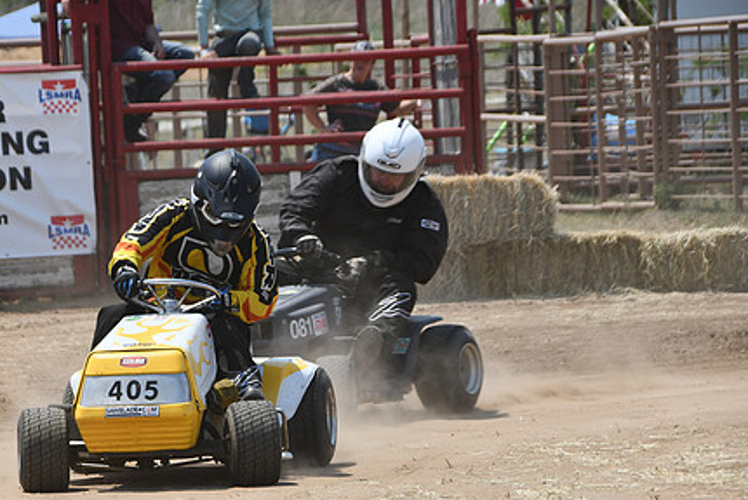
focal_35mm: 374
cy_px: 302
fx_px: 7773
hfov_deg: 5.5
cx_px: 256
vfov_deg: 3.7
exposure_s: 1/500
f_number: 8
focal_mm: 185
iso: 125
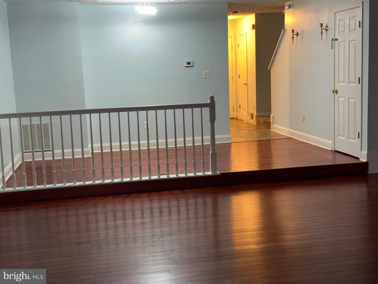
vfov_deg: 30.3
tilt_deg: -9.9
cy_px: 142
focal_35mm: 48
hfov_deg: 39.7
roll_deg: +2.5
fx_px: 524
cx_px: 189
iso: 100
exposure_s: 1/12
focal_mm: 6.76
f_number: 1.78
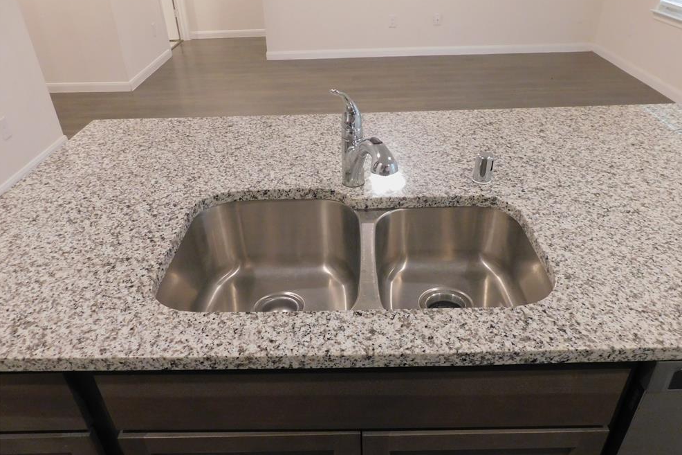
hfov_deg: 67.4
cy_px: 256
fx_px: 511
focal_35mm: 27
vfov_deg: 47.8
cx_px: 350
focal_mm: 4.5
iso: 400
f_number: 3.1
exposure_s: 1/20
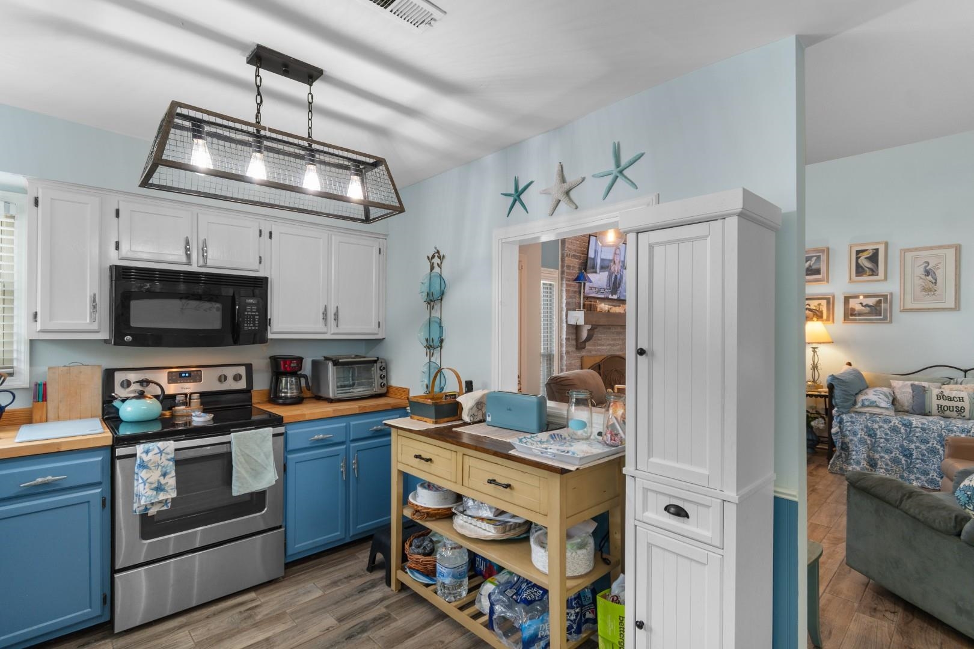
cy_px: 324
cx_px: 487
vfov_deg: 73.7
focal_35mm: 16
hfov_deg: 96.7
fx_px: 433
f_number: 4.8
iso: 100
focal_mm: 11
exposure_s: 1/13
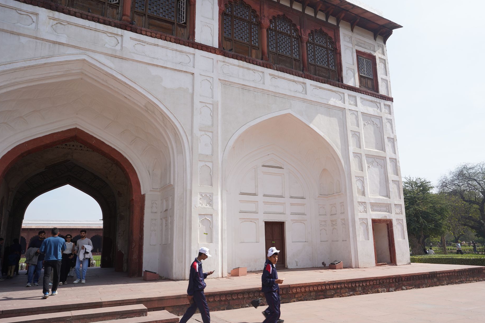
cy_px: 174
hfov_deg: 69.3
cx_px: 257
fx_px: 350
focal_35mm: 26
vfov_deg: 49.5
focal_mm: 24
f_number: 11
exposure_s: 1/100
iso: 100
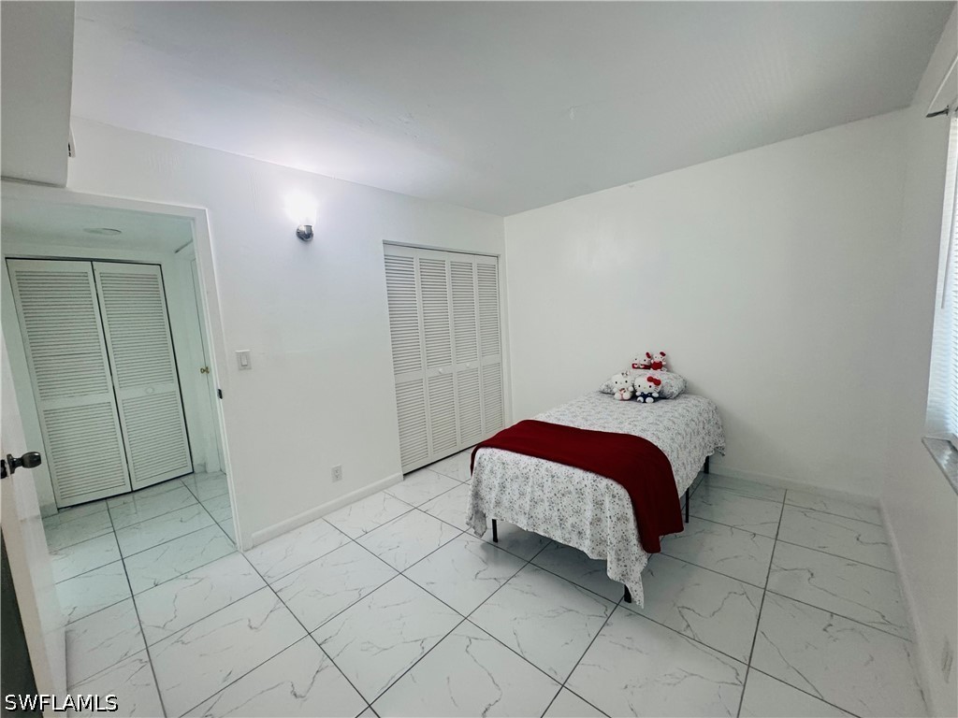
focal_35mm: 14
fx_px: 387
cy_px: 359
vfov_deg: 85.7
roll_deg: +2.4
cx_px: 479
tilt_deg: -7.4
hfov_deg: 102.1
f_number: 2.2
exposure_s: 1/120
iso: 200
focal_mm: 2.22
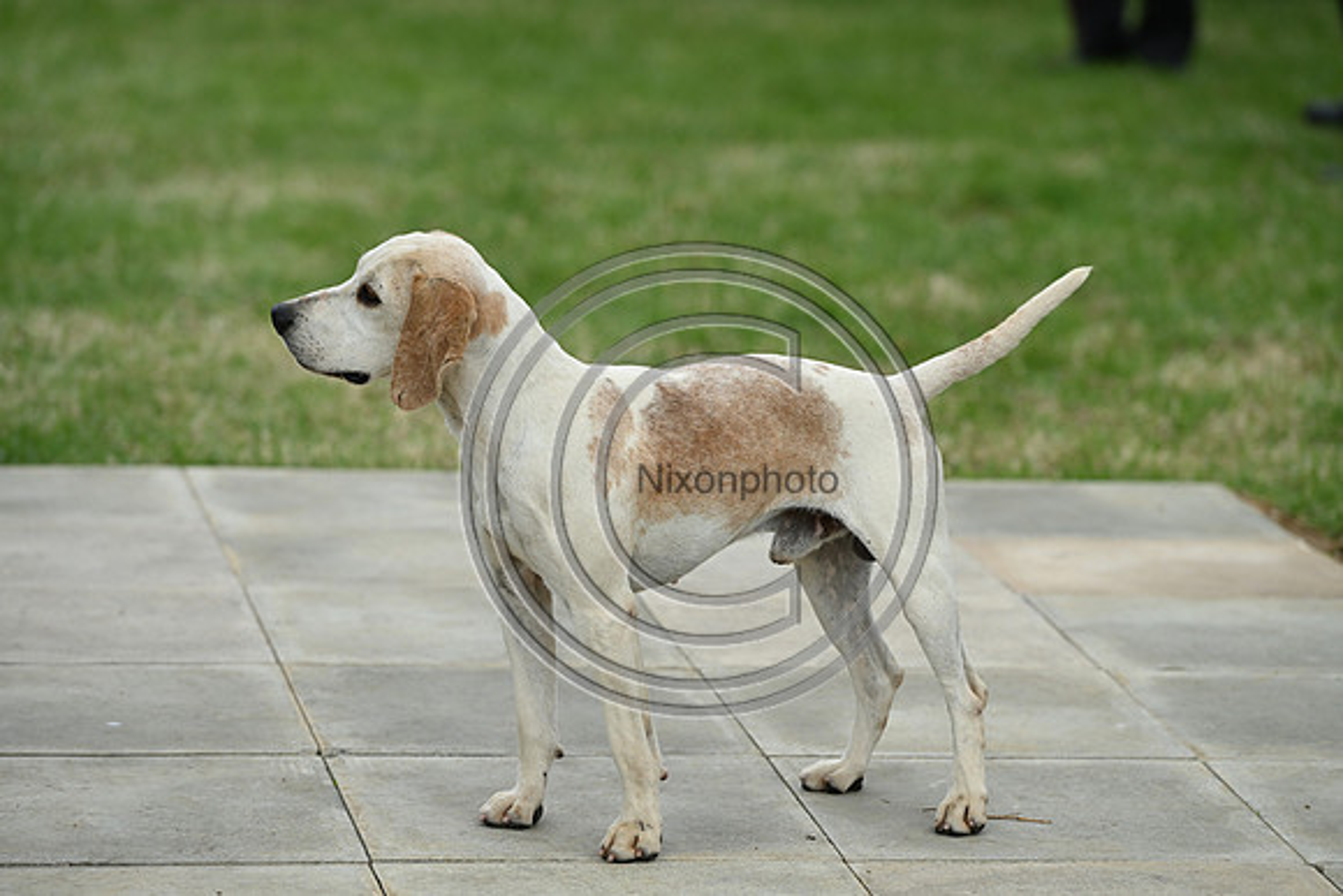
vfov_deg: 7.6
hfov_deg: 11.4
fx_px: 6716
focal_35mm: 180
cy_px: 448
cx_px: 672
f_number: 4.5
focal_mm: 180
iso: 280
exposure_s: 1/1250
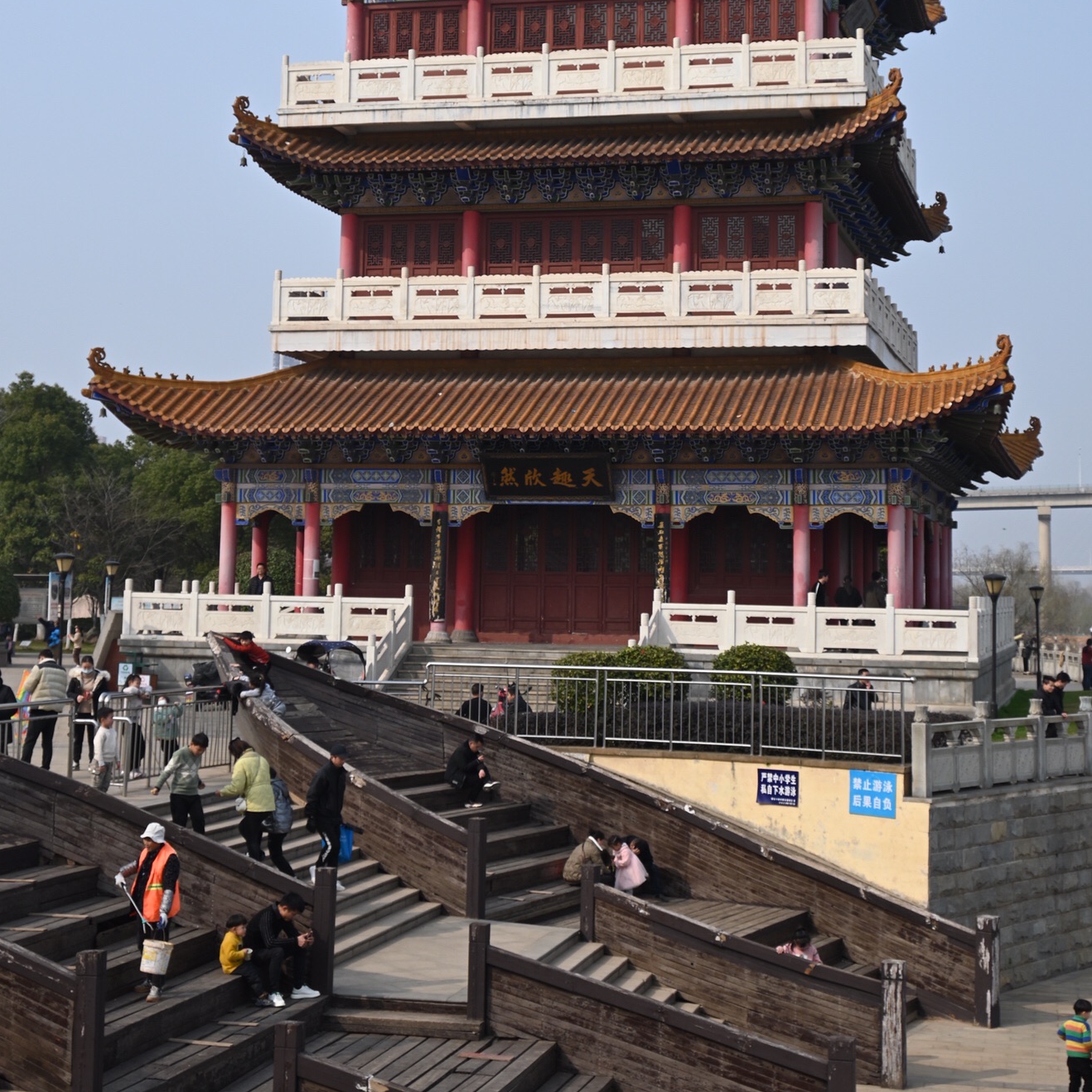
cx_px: 546
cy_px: 315
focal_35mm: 59
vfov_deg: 28.8
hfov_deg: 29.1
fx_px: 2105
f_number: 7.1
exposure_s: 1/400
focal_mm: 30.5
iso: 100
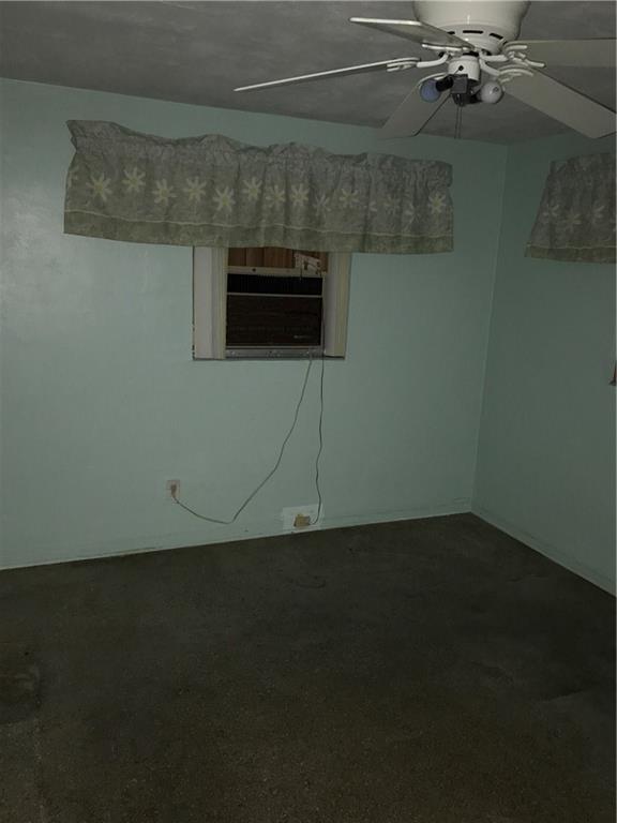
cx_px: 308
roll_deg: -3.5
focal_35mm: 28
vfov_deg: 63.4
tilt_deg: -13.1
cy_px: 412
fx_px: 665
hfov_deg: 49.7
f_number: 1.8
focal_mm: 3.99
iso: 80
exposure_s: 1/16
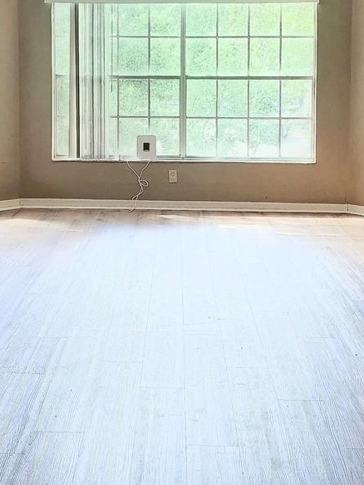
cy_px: 105
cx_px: 142
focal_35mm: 63
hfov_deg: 23.2
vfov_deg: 30.1
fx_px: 883
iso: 64
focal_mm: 6.4
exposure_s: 1/120
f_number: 1.8
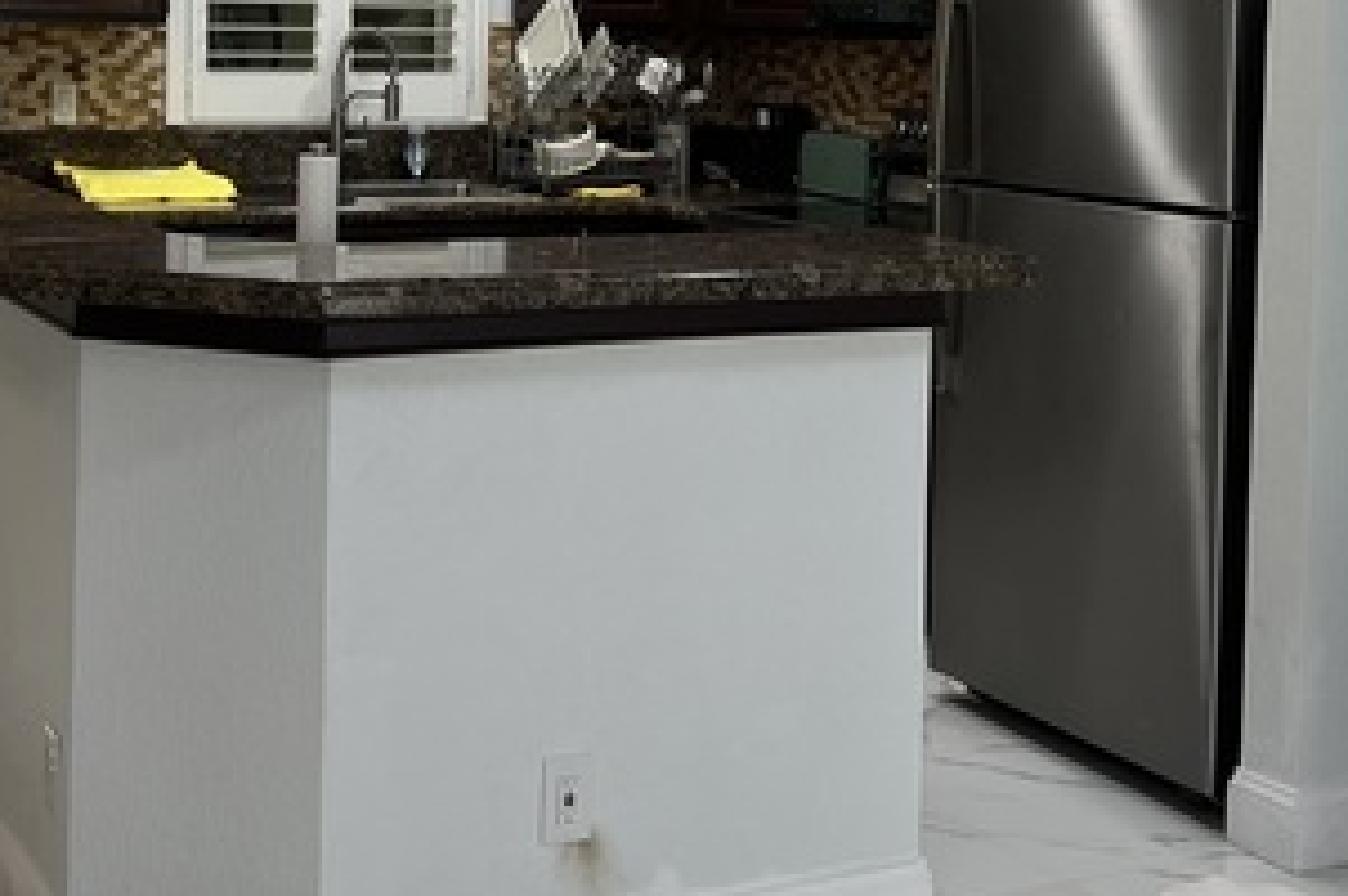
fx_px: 2244
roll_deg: -1.3
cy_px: 99
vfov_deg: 22.1
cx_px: 508
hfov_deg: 33.3
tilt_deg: -2.8
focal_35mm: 60
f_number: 1.5
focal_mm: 5.7
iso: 64
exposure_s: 1/120
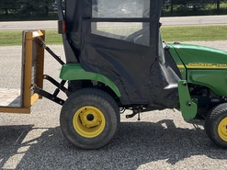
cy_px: 54
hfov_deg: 40.4
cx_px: 104
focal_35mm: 47
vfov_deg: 30.6
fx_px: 308
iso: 25
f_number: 1.8
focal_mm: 3
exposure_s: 1/1377
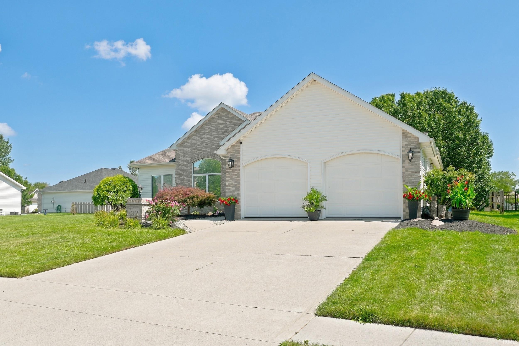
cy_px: 173
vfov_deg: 43.6
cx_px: 260
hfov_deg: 61.9
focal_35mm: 30
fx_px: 432
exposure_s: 1/1250
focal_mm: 20
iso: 100
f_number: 5
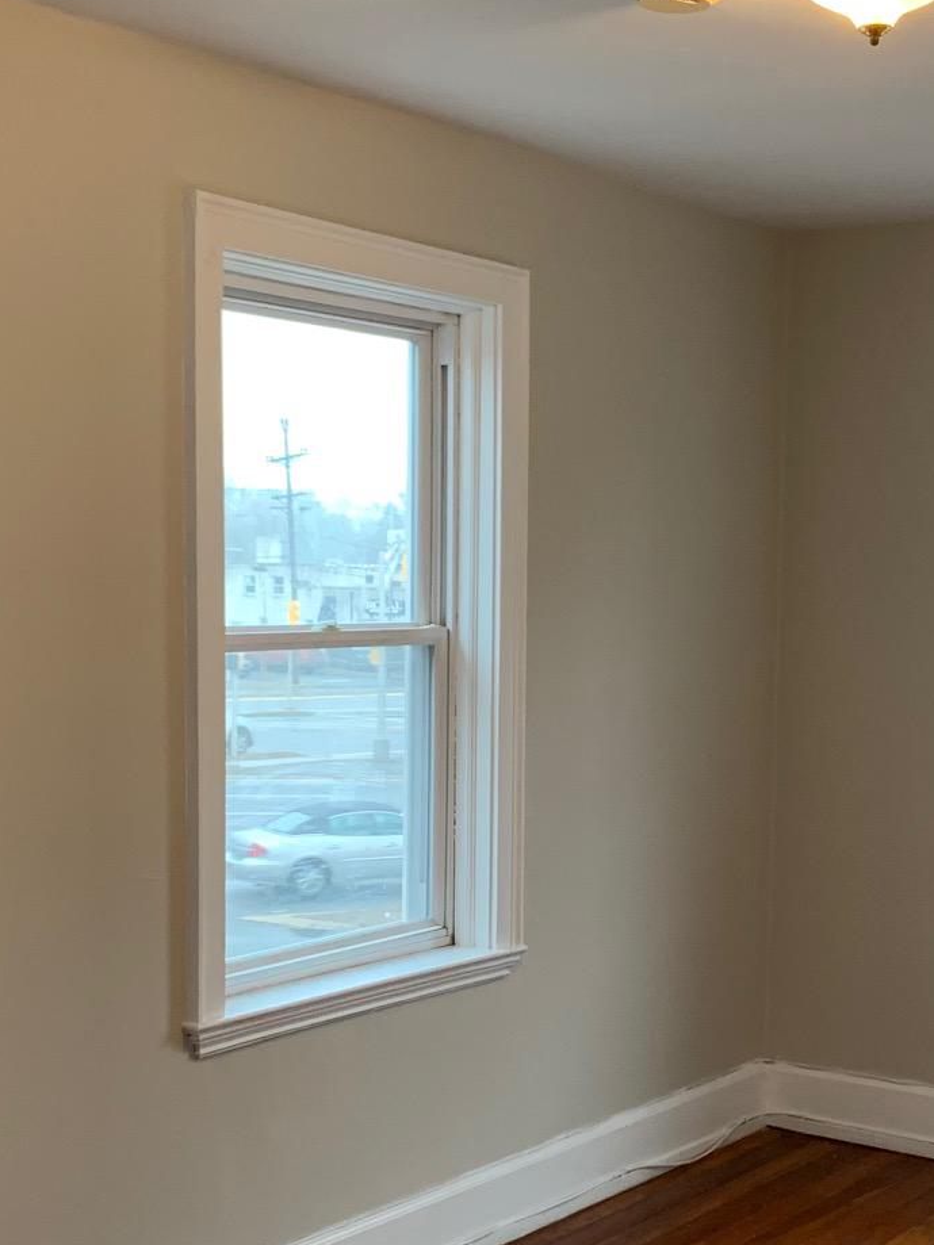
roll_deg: -1.6
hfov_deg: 25.6
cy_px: 732
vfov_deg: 33.7
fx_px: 2051
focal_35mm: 57
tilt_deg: -3.4
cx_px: 604
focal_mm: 4.25
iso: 125
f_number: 1.8
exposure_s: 1/60
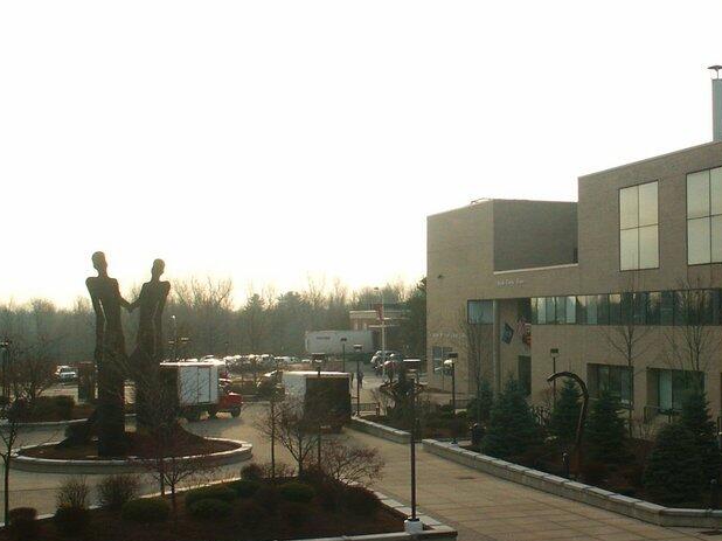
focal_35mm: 58
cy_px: 297
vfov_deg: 25.2
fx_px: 1209
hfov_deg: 32.4
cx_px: 570
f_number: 6.7
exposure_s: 1/125
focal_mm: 7.18
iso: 64
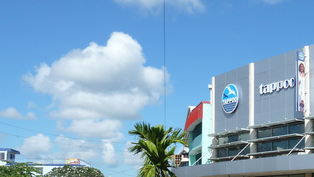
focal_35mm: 57
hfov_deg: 33.3
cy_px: 165
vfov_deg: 20.6
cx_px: 318
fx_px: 475
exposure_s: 1/500
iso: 80
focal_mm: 4.1
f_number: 4.5
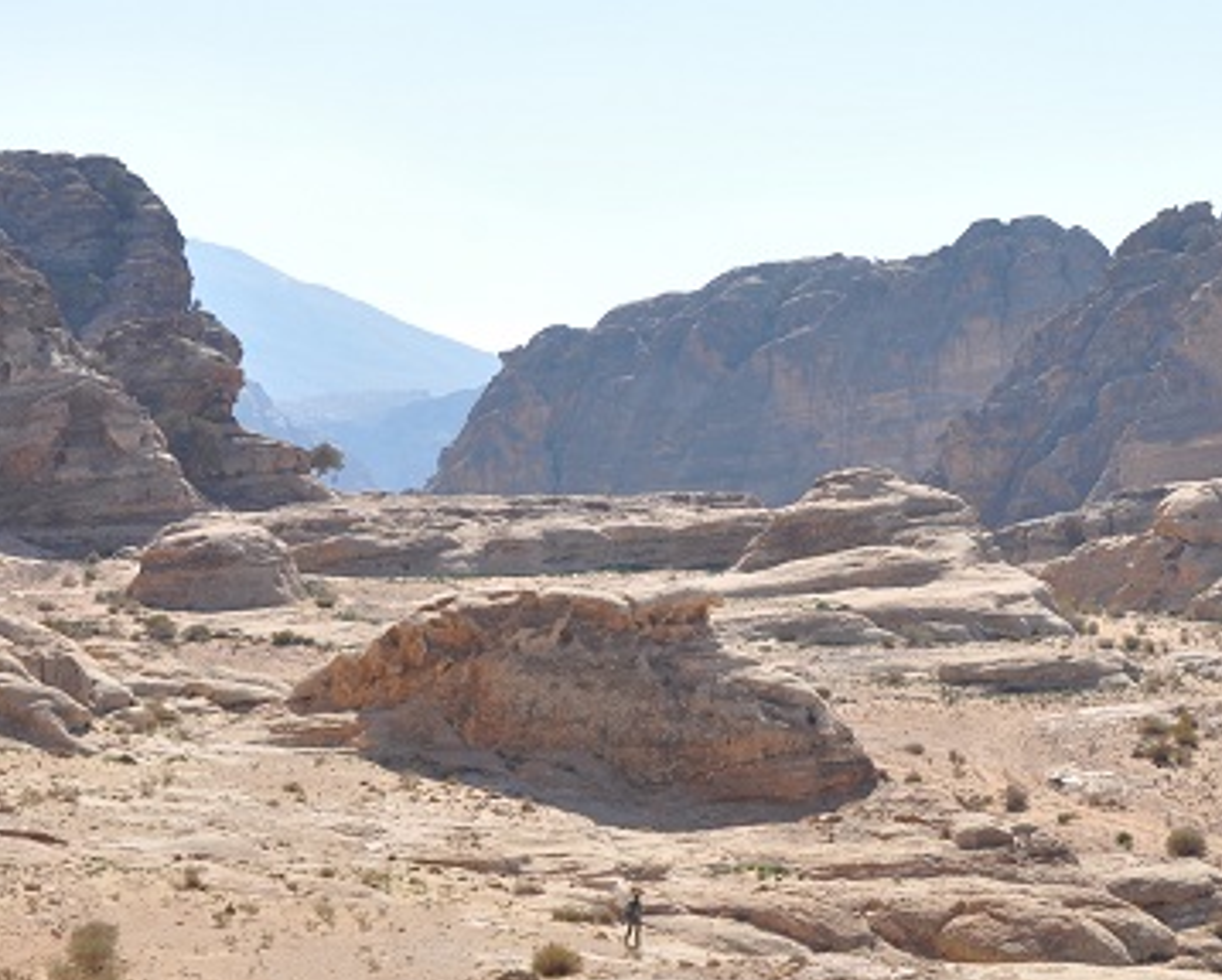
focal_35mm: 137
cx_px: 915
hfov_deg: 14.0
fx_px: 4959
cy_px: 625
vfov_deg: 11.3
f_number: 10
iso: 200
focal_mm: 58
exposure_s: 1/400
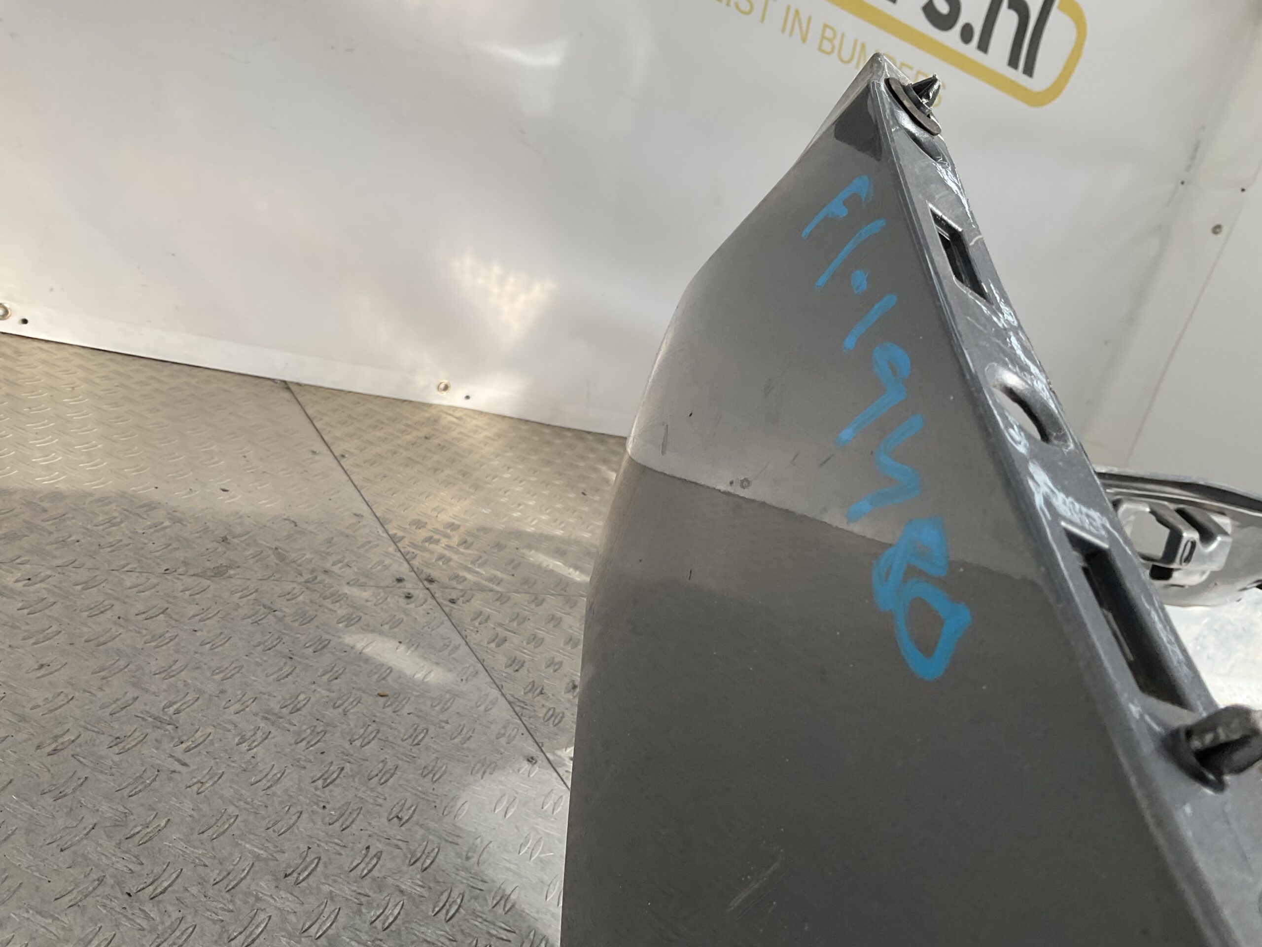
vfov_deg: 48.2
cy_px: 474
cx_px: 631
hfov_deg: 61.7
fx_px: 1057
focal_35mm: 29
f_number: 1.8
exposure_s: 1/461
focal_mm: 3
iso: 16
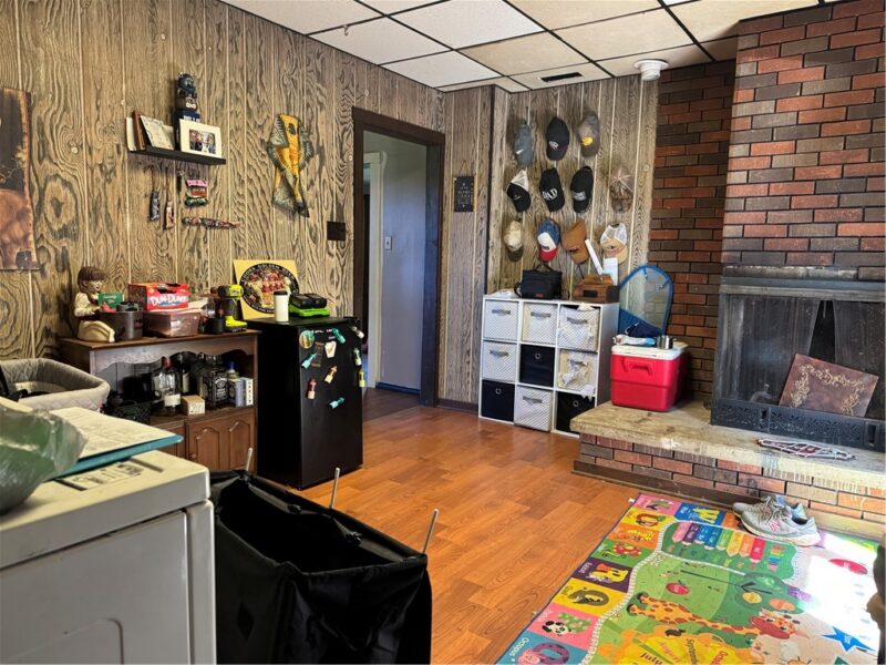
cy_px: 332
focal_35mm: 24
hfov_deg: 71.6
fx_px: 614
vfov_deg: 56.8
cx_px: 443
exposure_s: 1/60
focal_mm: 6.76
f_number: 1.78
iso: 400
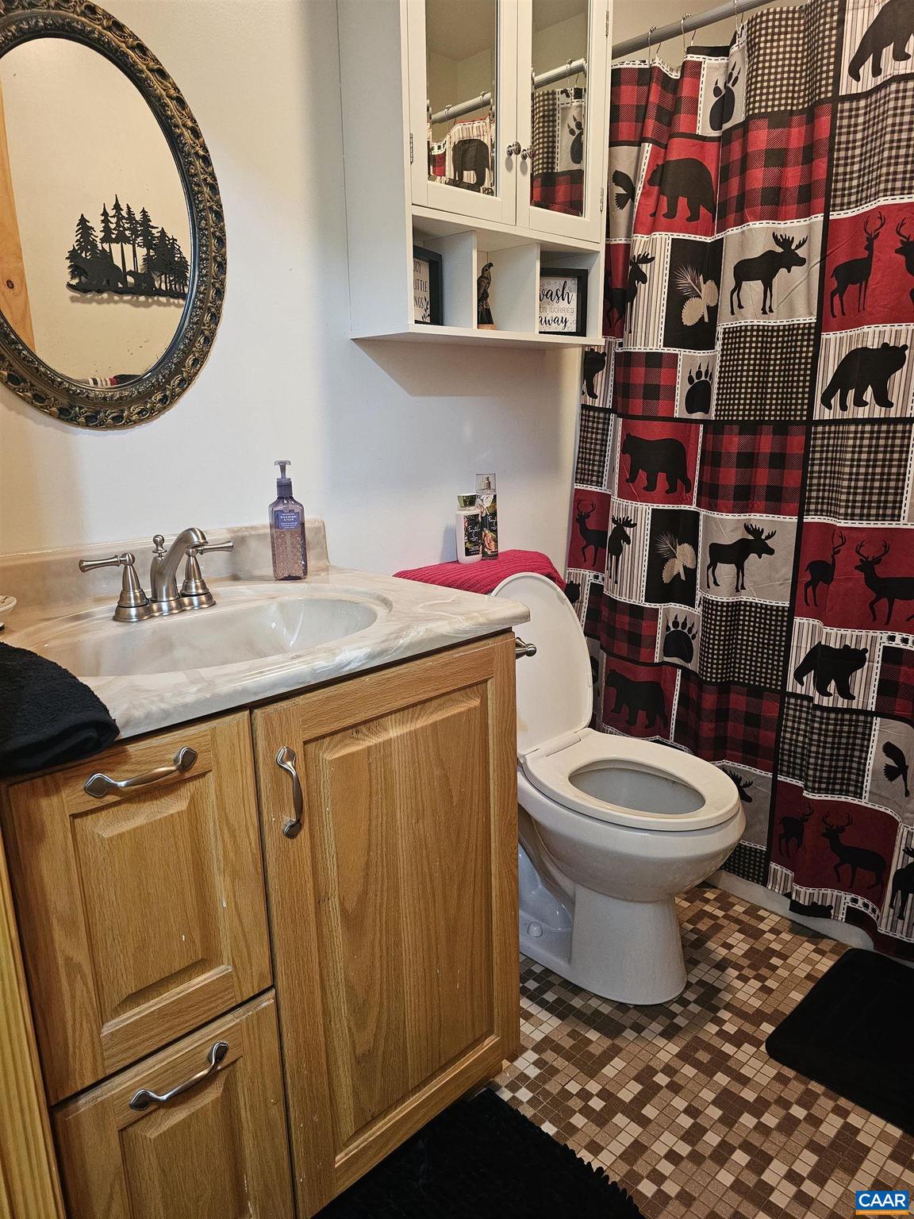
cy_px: 610
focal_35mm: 23
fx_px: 810
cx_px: 457
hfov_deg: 58.9
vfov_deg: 73.9
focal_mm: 6.3
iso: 500
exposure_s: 1/60
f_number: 1.7
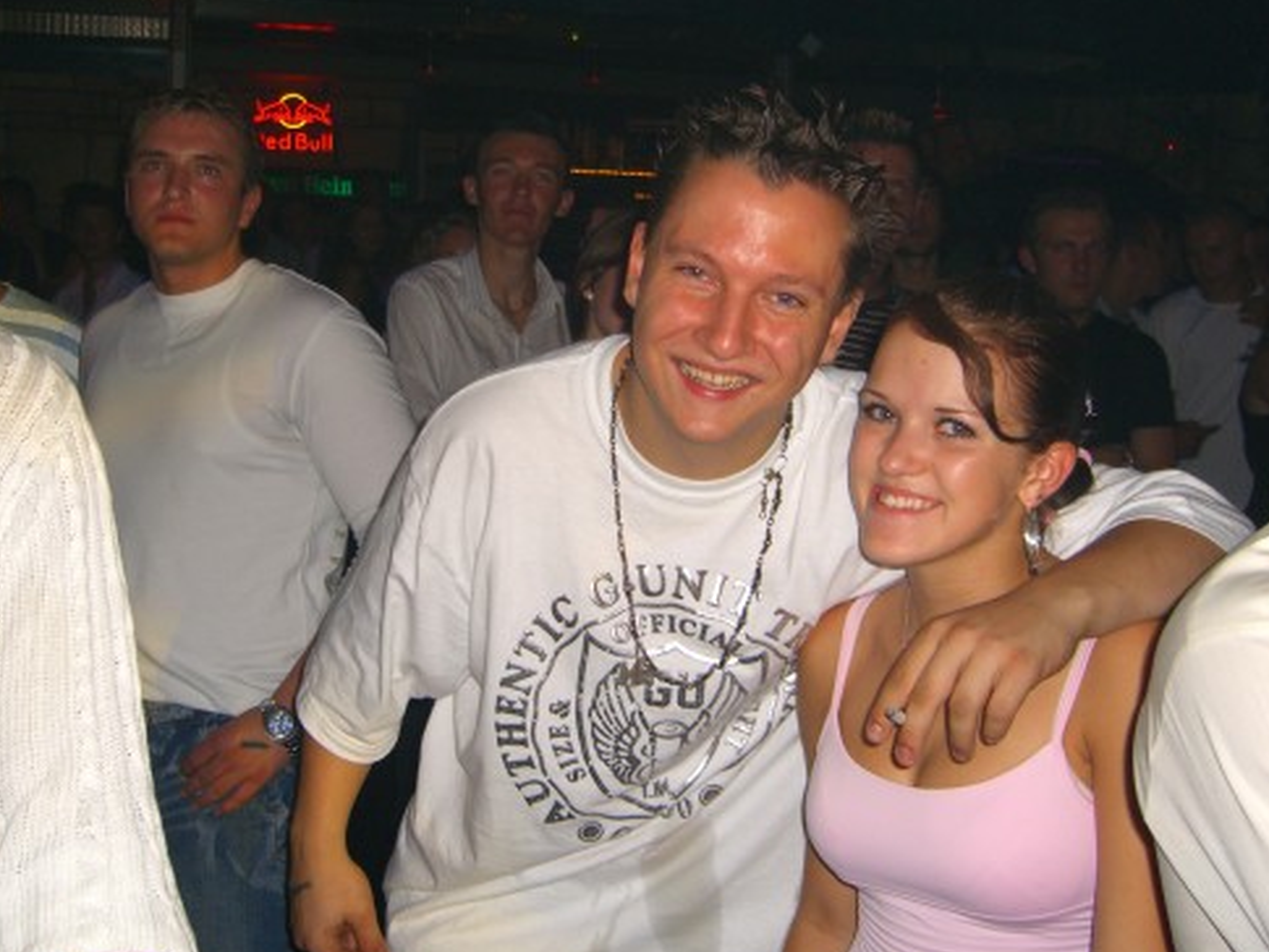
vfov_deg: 30.8
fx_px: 1723
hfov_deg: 40.4
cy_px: 403
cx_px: 589
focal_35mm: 47
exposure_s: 1/60
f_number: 2.8
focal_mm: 7.9
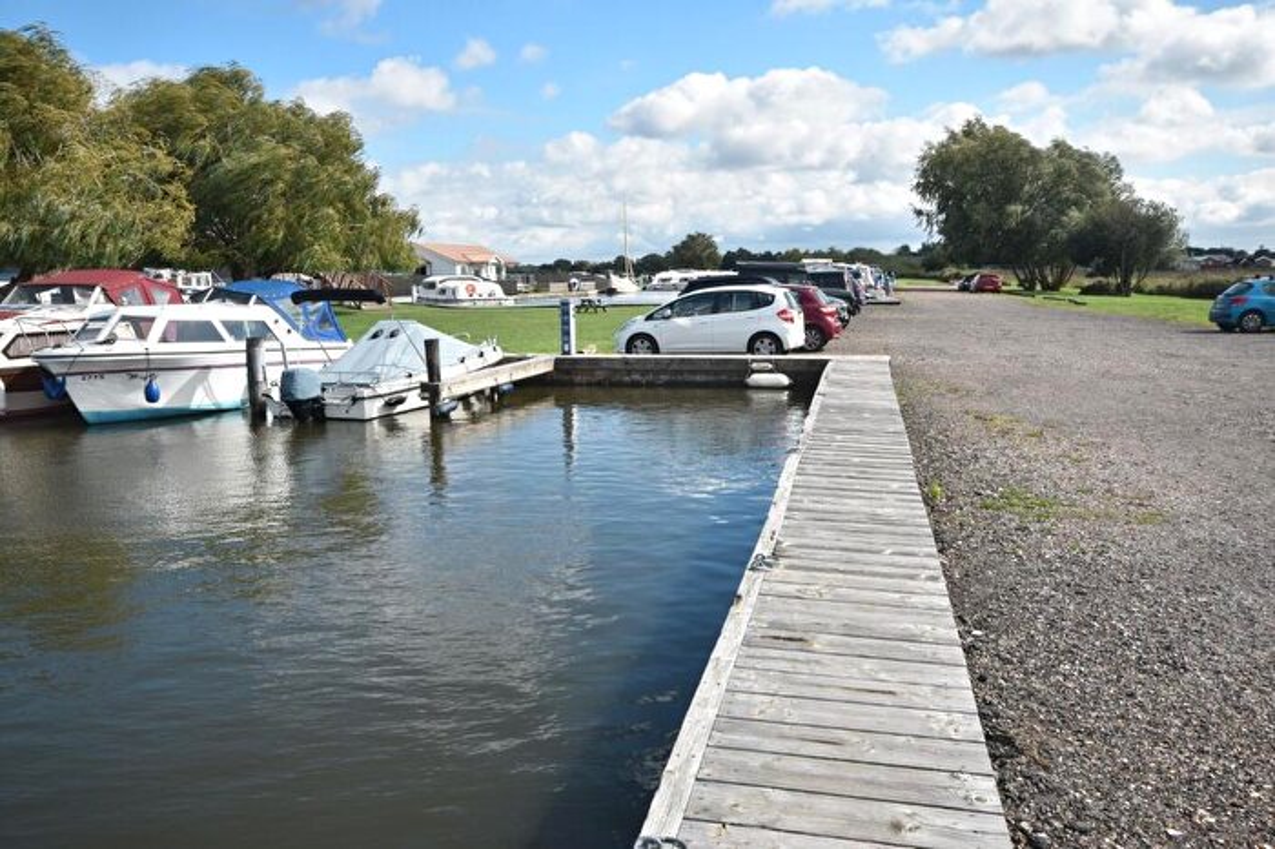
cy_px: 424
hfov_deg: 62.0
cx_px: 638
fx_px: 1062
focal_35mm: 30
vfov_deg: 43.6
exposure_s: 1/320
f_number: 9
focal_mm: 20
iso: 200
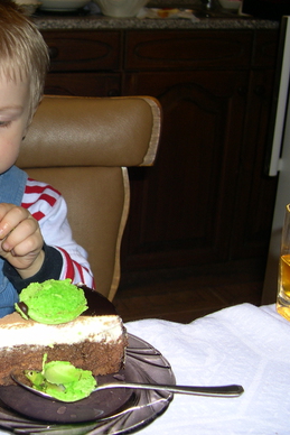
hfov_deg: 23.1
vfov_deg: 35.6
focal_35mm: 56
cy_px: 208
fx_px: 676
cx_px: -12
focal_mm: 8
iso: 100
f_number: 2.8
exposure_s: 1/60
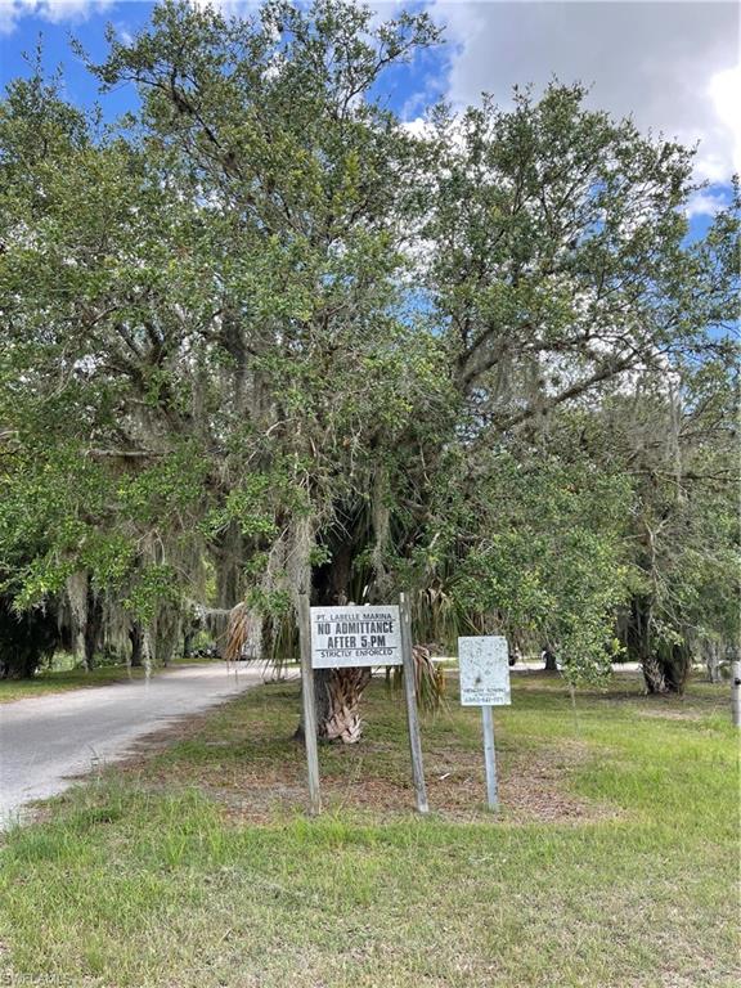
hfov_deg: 53.1
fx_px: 742
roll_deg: +0.0
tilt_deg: +11.3
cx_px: 370
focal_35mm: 26
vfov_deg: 67.3
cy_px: 494
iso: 32
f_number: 1.6
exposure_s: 1/592
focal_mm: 5.1
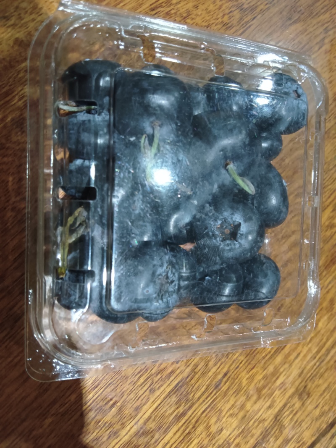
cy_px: 224
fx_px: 350
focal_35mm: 27
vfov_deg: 65.3
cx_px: 168
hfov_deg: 51.3
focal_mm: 3.66
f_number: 2.2
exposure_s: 1/20
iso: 3084
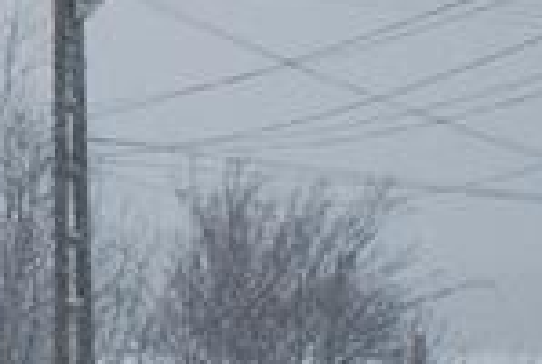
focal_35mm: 376
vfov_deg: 3.7
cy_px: 273
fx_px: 5672
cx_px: -558
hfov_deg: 5.4
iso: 1600
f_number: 6.3
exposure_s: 1/1600
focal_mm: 52
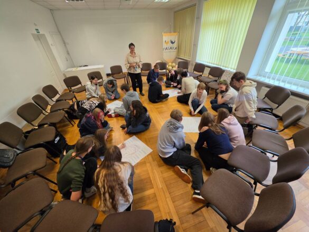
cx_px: 154
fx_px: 116
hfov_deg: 106.2
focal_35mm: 13
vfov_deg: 89.9
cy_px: 116
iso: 125
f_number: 1.9
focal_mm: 2.2
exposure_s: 1/100
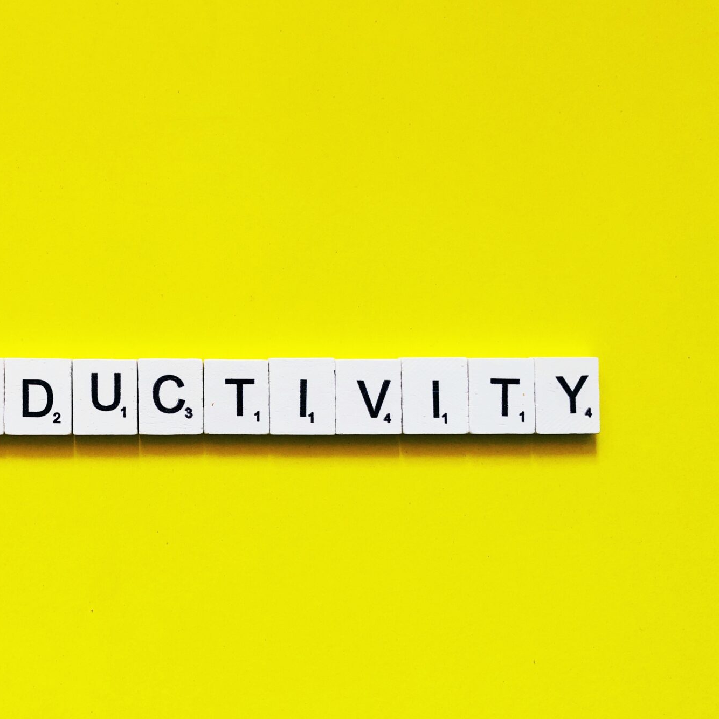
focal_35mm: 38
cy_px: 396
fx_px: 893
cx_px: 202
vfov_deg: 43.8
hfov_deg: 42.8
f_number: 1.8
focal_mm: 3.99
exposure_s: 1/17
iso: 40
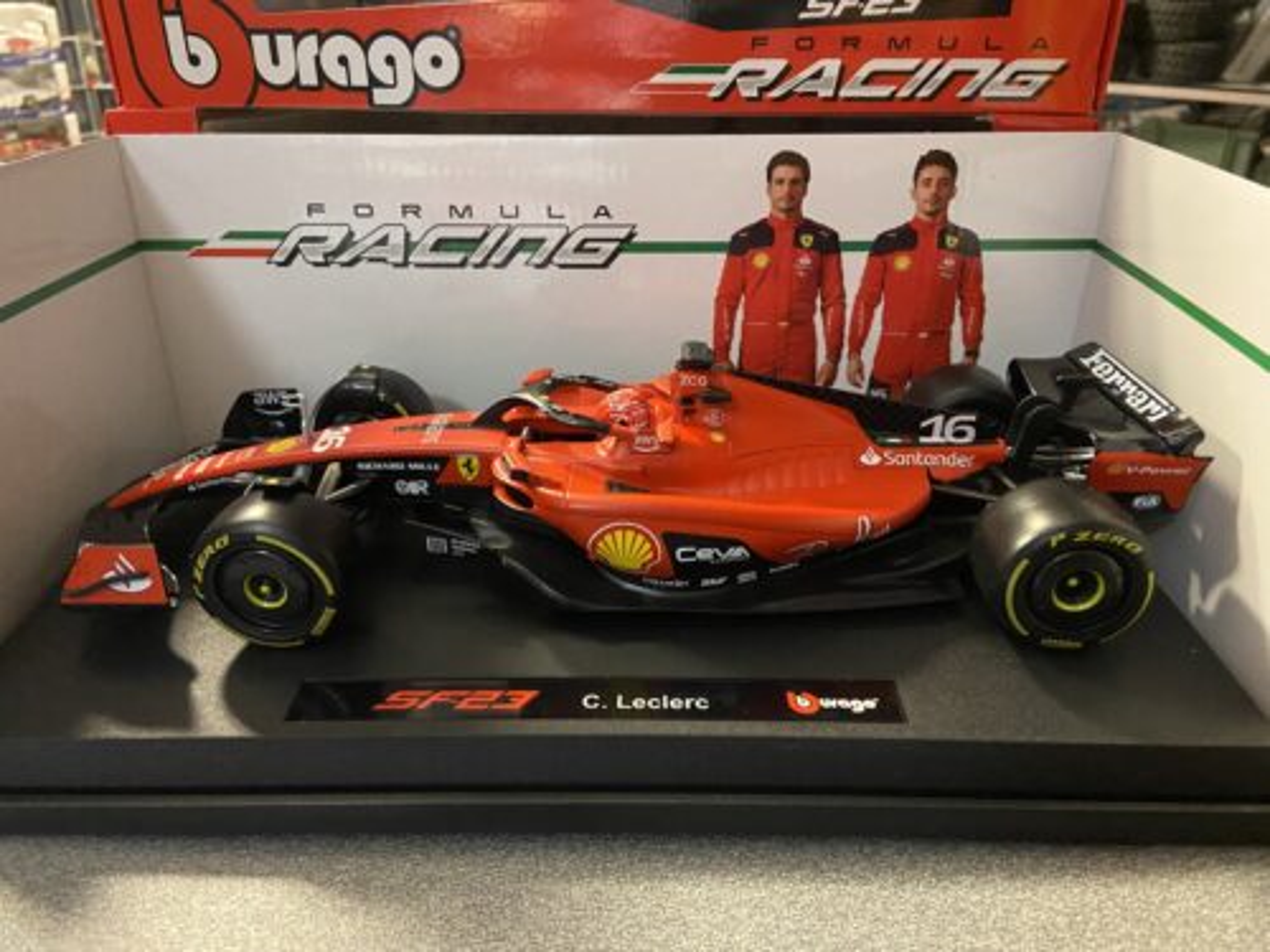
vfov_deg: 53.1
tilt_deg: -28.0
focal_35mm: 26
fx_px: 954
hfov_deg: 67.3
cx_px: 635
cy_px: 476
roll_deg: -1.4
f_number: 1.8
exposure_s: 1/25
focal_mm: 4.25
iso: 800
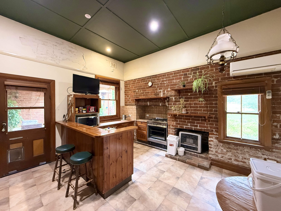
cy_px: 106
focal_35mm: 14
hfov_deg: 102.1
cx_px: 140
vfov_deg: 85.7
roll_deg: -0.3
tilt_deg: -1.0
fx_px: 114
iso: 640
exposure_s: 1/50
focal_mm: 2.22
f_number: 2.2
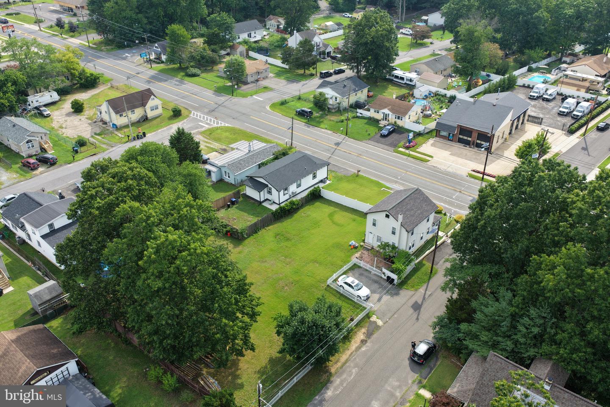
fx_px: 474
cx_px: 305
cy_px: 204
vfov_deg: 46.4
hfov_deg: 65.5
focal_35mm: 28
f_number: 2.8
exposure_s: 1/500
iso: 100
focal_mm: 14.45
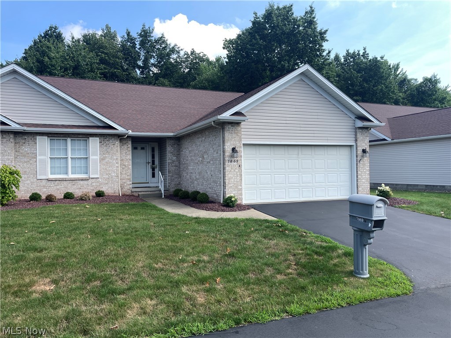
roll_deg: +1.0
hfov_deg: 67.3
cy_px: 169
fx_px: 339
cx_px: 226
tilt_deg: +0.6
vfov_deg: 53.1
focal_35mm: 26
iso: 32
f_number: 1.6
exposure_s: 1/1642
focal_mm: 4.2
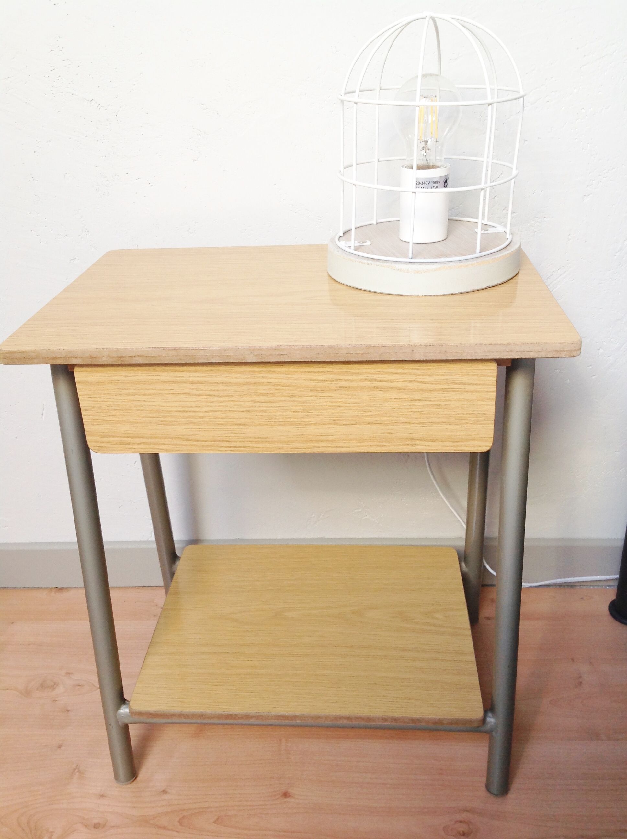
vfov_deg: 52.7
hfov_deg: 40.6
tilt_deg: -26.8
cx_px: 314
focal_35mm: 35
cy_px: 420
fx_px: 848
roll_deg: +2.6
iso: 64
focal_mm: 4.28
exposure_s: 1/20
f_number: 2.4
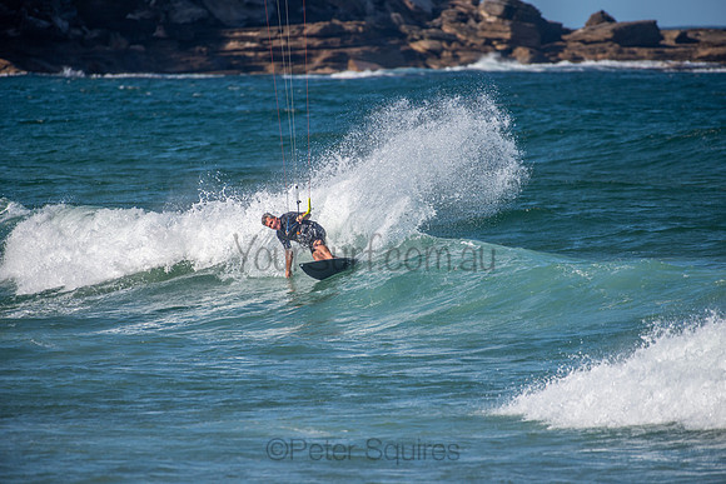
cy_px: 242
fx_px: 10085
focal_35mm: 500
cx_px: 363
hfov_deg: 4.1
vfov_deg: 2.8
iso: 160
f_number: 5.6
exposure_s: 1/1600
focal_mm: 500
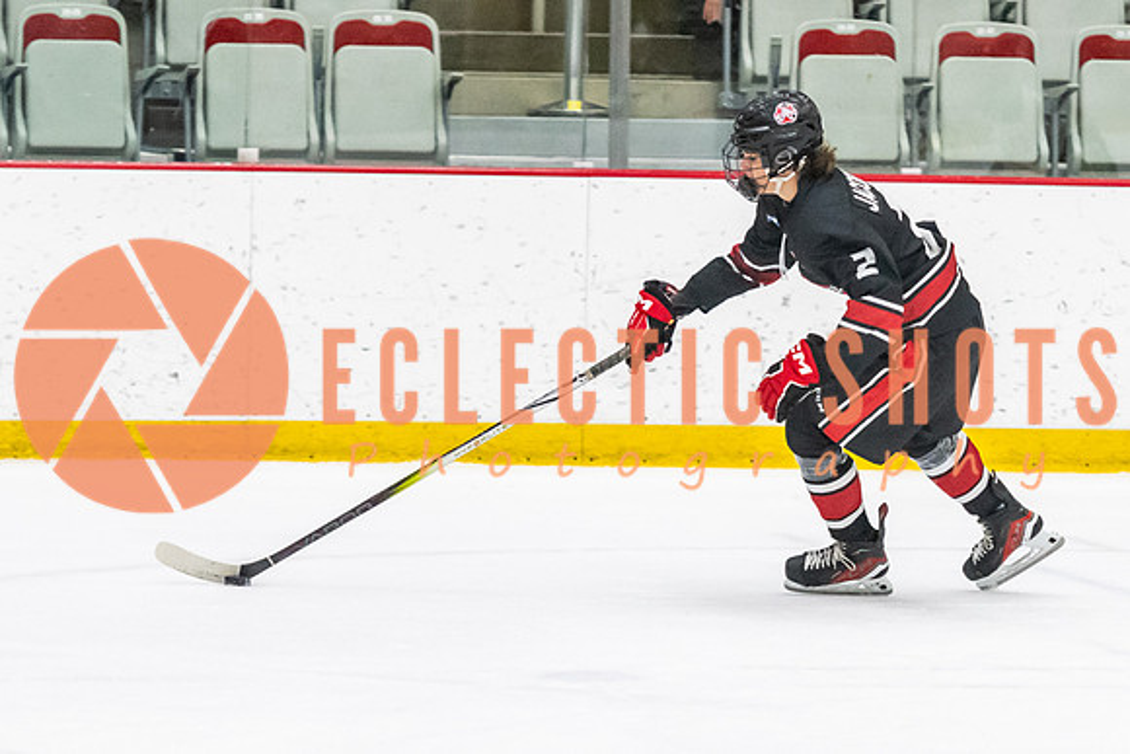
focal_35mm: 255
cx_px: 714
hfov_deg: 8.1
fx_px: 8015
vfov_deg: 5.4
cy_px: 373
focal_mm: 112
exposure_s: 1/640
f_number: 2.8
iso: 3200
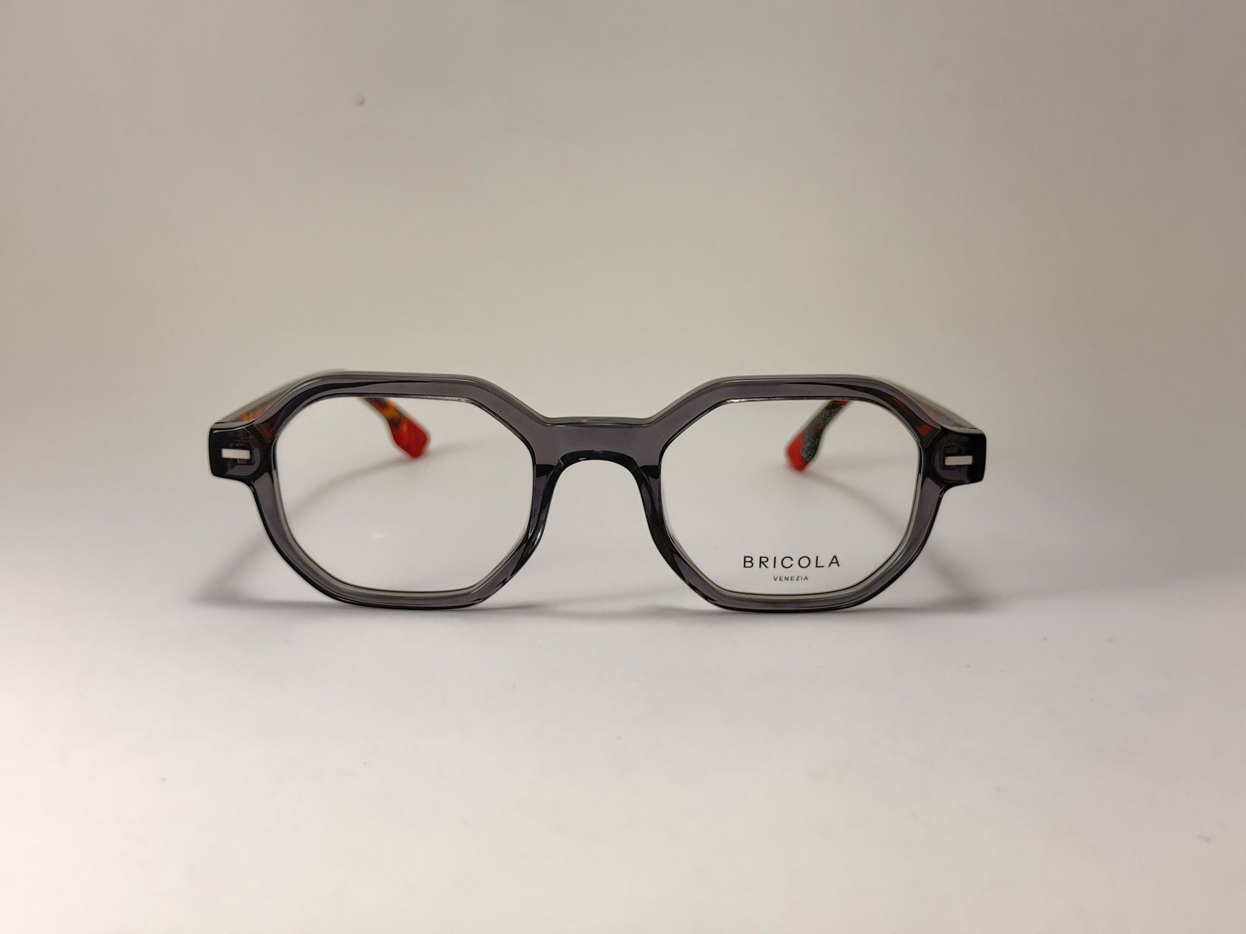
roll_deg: -0.6
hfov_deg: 39.7
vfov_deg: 30.3
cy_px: 467
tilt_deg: -8.3
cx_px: 623
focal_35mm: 48
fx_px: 1728
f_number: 1.78
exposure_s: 1/100
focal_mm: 6.76
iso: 50
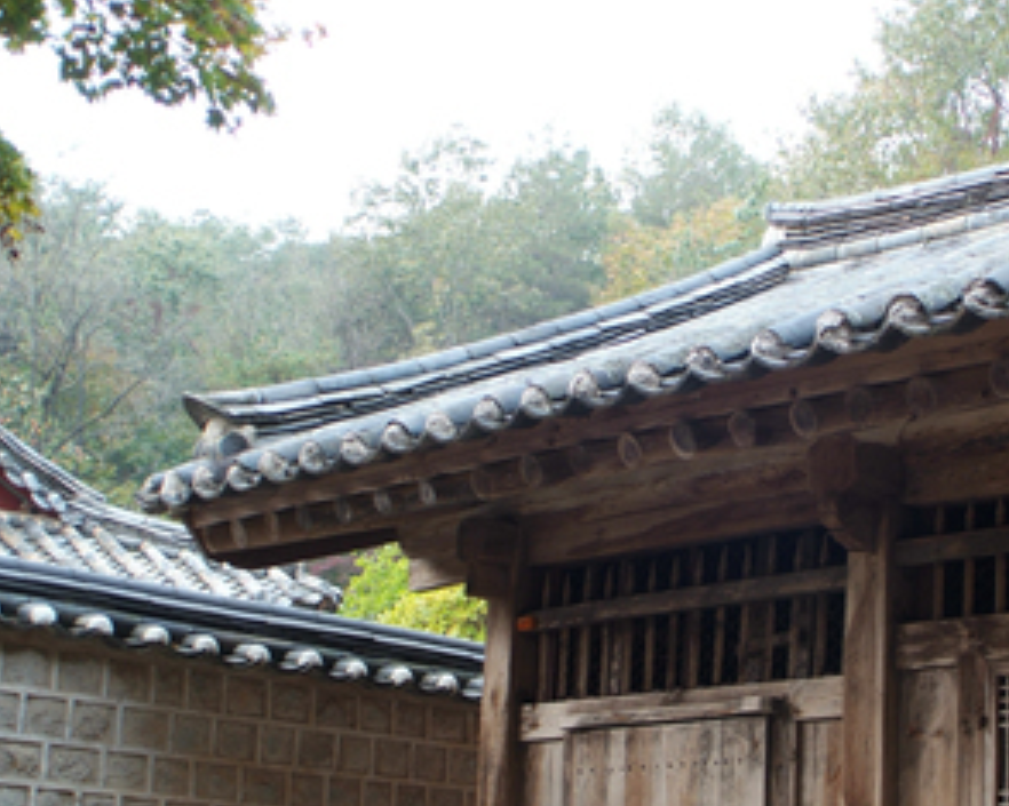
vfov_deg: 22.2
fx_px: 2000
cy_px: 741
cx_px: 860
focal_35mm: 67
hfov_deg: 27.5
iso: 200
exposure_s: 1/45
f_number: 3.3
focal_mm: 20
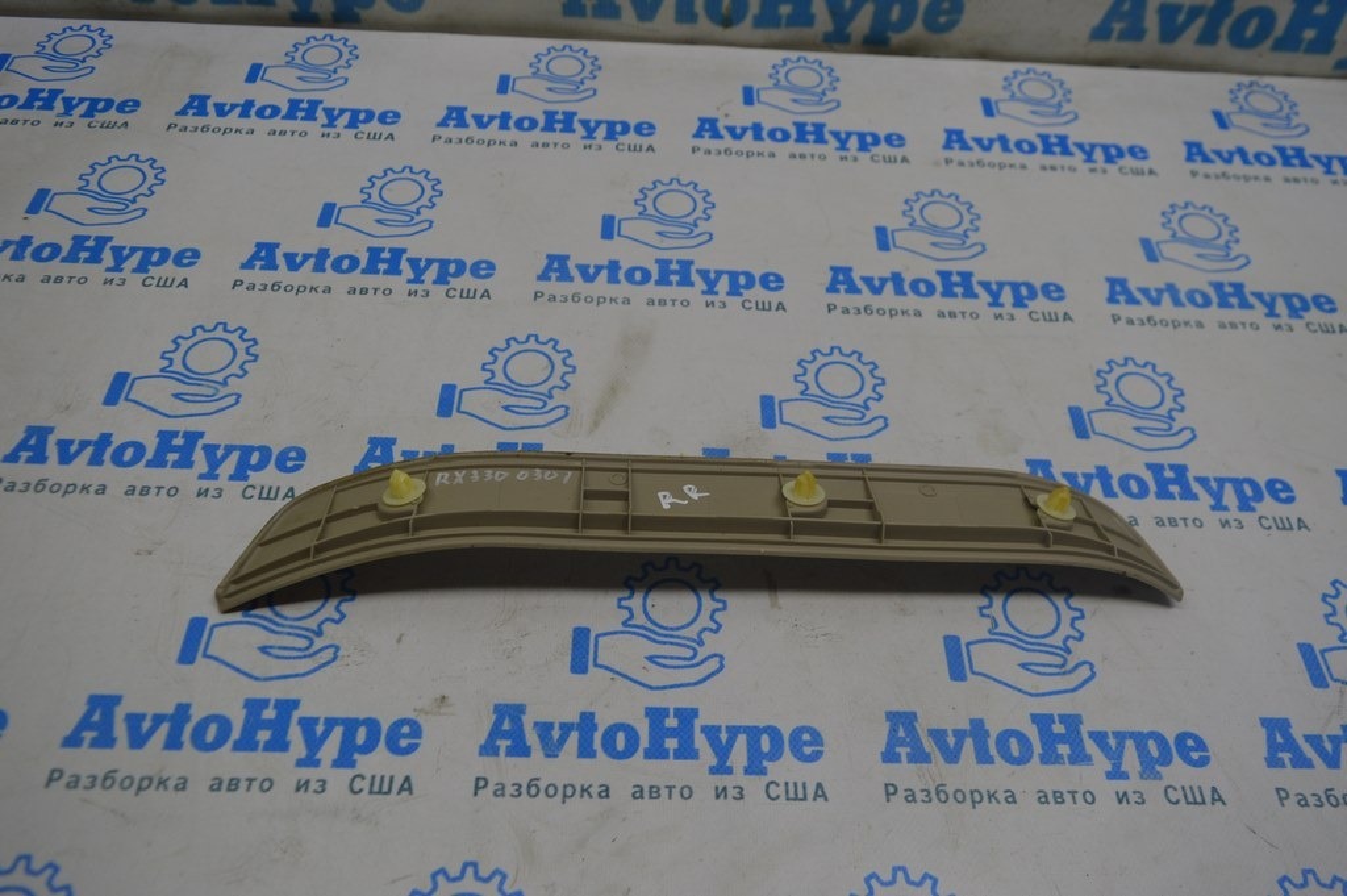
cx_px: 674
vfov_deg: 47.9
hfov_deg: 67.4
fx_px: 1009
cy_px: 448
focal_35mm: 27
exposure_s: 1/100
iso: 400
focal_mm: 18
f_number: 5
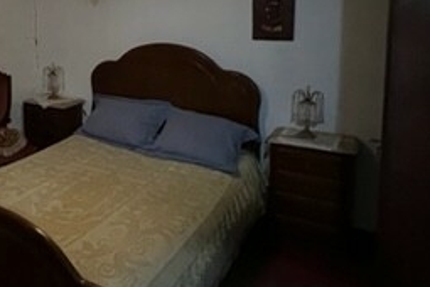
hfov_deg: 52.3
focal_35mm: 34
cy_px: 51
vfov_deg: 37.3
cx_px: 88
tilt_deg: -7.2
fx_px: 406
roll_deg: +1.0
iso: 1600
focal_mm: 1.57
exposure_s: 1/25
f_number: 1.8
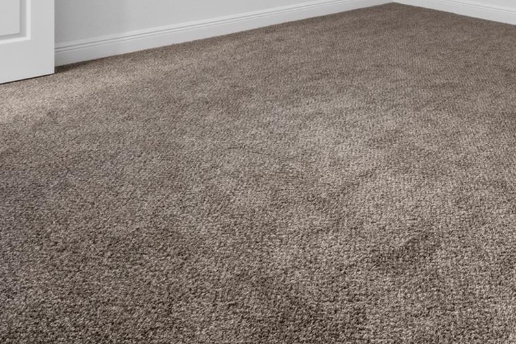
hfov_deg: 46.4
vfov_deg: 30.1
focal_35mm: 36
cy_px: -92
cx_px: 490
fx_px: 516
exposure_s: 5
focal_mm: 14
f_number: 9
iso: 250
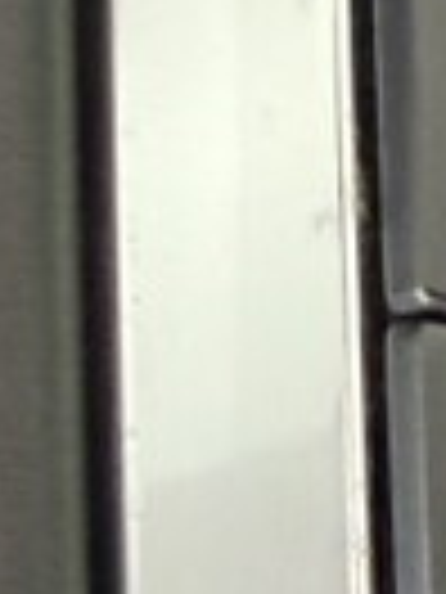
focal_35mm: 186
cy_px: 927
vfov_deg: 10.2
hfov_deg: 7.0
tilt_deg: -58.9
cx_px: 1460
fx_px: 3195
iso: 320
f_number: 2.2
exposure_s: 1/79
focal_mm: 2.22
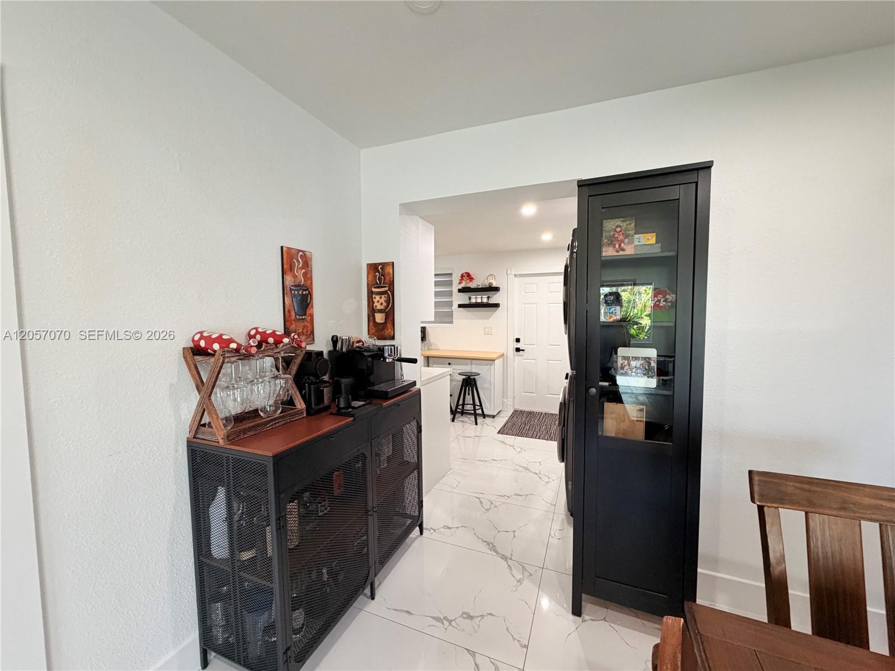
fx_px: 362
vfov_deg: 85.7
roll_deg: +0.5
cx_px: 448
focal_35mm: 14
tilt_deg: -2.5
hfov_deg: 102.1
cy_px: 336
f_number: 2.2
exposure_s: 1/60
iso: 250
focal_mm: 2.22
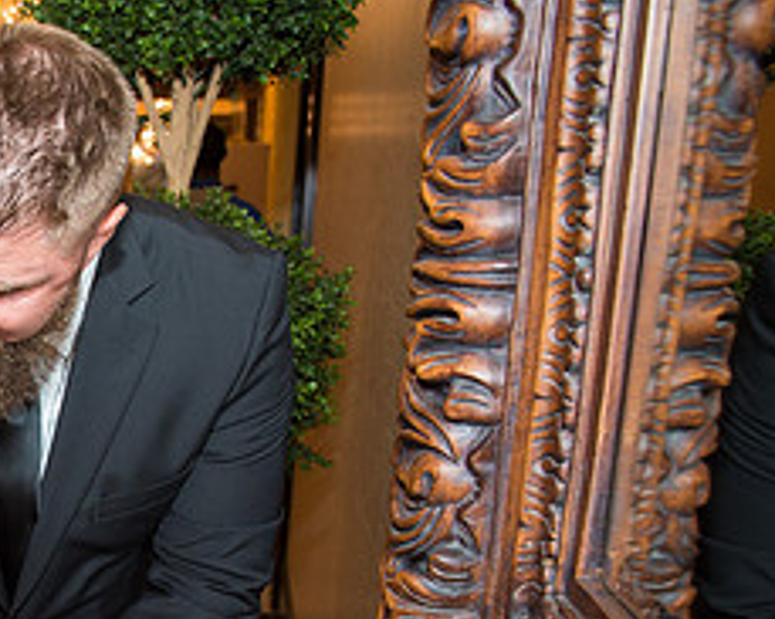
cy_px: 609
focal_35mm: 57
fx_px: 1307
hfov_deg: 28.4
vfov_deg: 25.4
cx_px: -176
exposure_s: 1/90
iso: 800
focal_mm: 24
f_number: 4
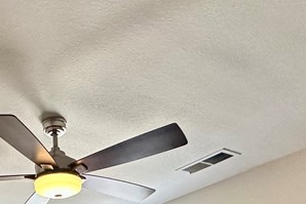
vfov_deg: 20.0
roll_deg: +2.4
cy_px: 363
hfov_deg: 38.7
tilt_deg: -3.8
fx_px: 425
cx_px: 80
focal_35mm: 50
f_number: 2.2
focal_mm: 2.22
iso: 250
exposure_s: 1/120
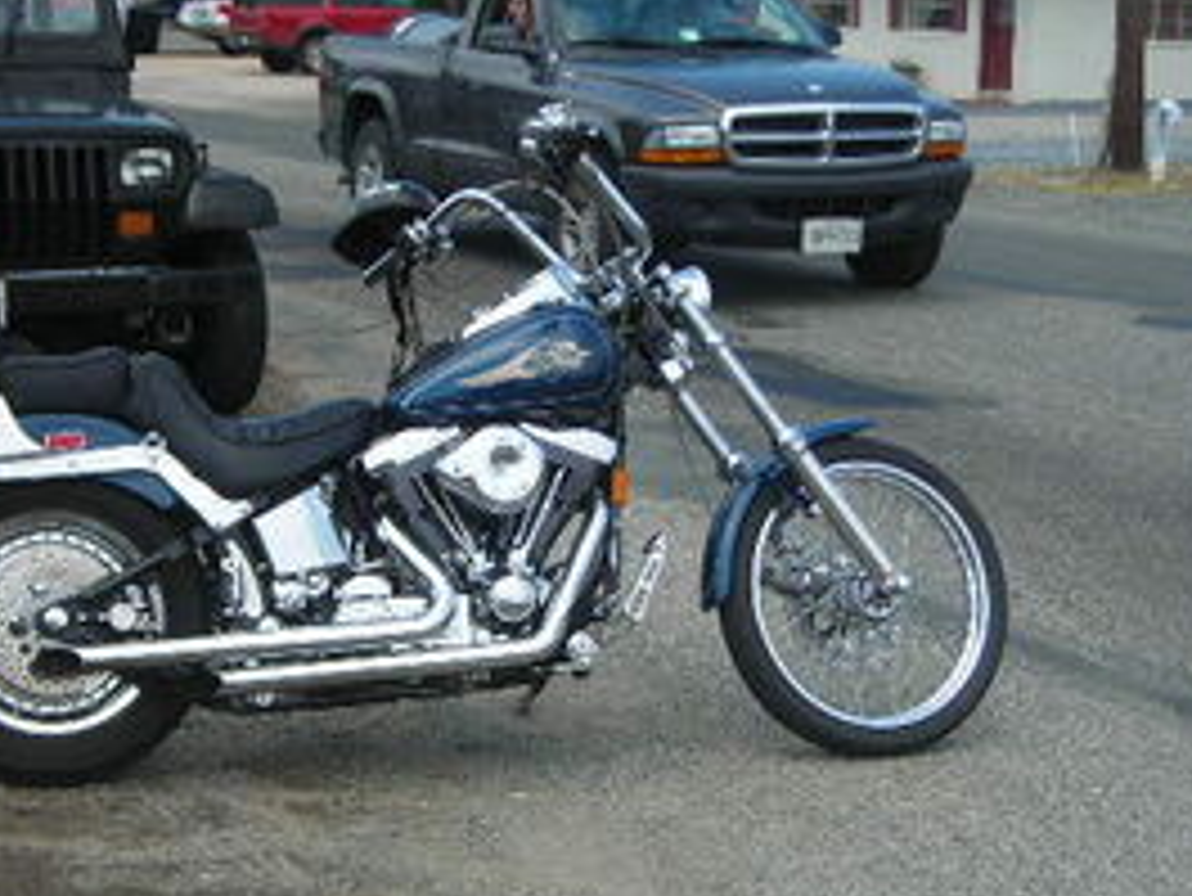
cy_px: 513
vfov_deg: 17.8
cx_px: 427
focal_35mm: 83
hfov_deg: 23.5
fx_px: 2859
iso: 50
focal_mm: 9.1
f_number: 3.6
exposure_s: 1/313
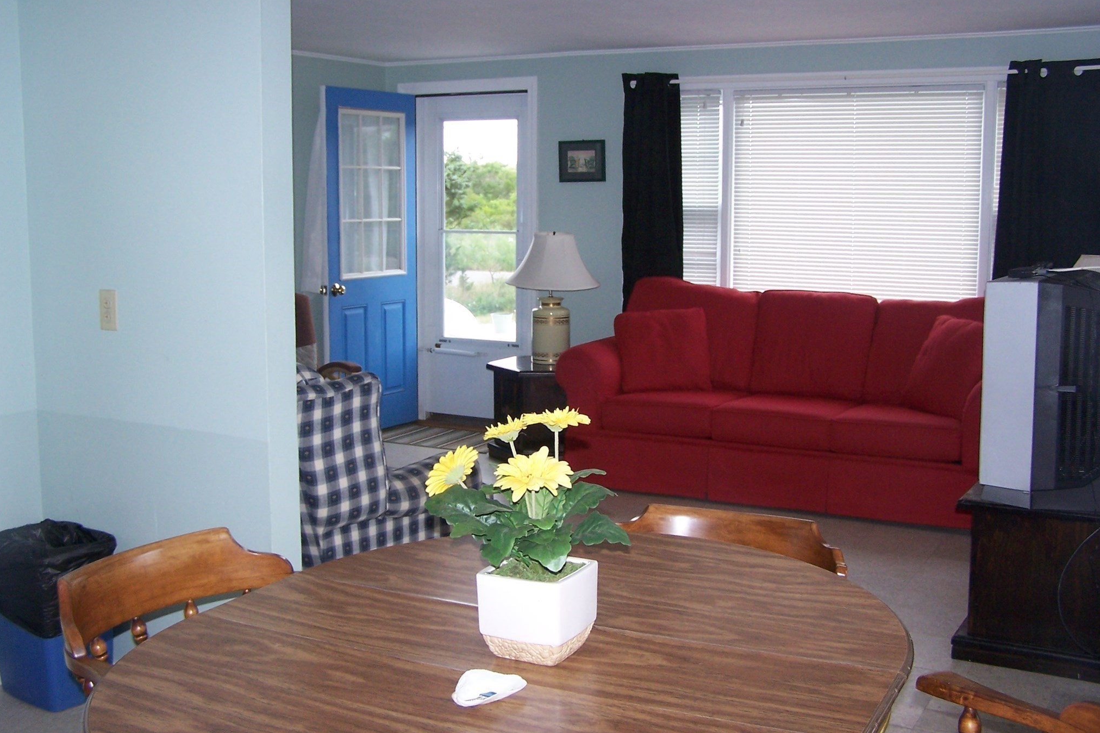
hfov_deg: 48.5
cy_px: 338
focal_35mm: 40
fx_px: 1222
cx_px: 546
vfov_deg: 33.4
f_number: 2.8
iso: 140
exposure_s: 1/60
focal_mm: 6.3
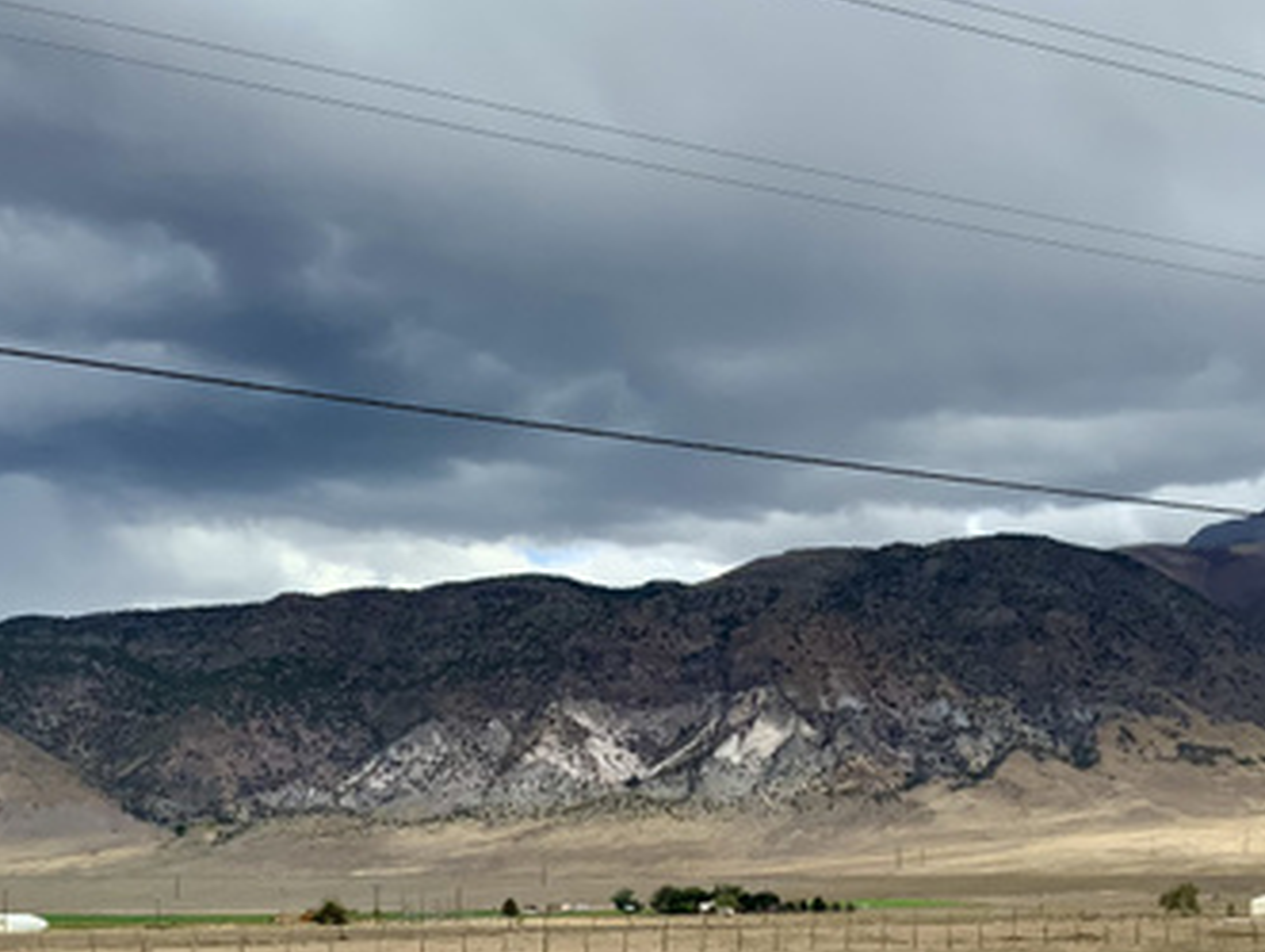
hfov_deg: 34.3
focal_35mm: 56
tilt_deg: +4.6
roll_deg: +0.3
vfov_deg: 25.6
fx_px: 2049
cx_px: 661
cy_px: 776
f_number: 1.8
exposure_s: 1/770
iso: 16
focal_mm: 3
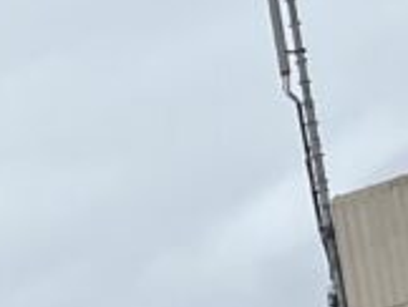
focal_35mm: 205
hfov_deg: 7.6
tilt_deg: +10.2
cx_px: -1038
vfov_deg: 6.9
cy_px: 750
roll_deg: +3.3
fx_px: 2420
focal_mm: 5.1
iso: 50
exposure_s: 1/3215
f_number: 1.6
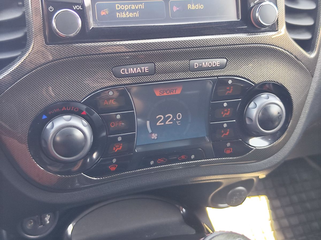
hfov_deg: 73.9
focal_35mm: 23
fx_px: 213
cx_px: 160
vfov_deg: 58.9
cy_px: 120
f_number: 1.69
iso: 288
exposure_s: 1/100
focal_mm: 7.01
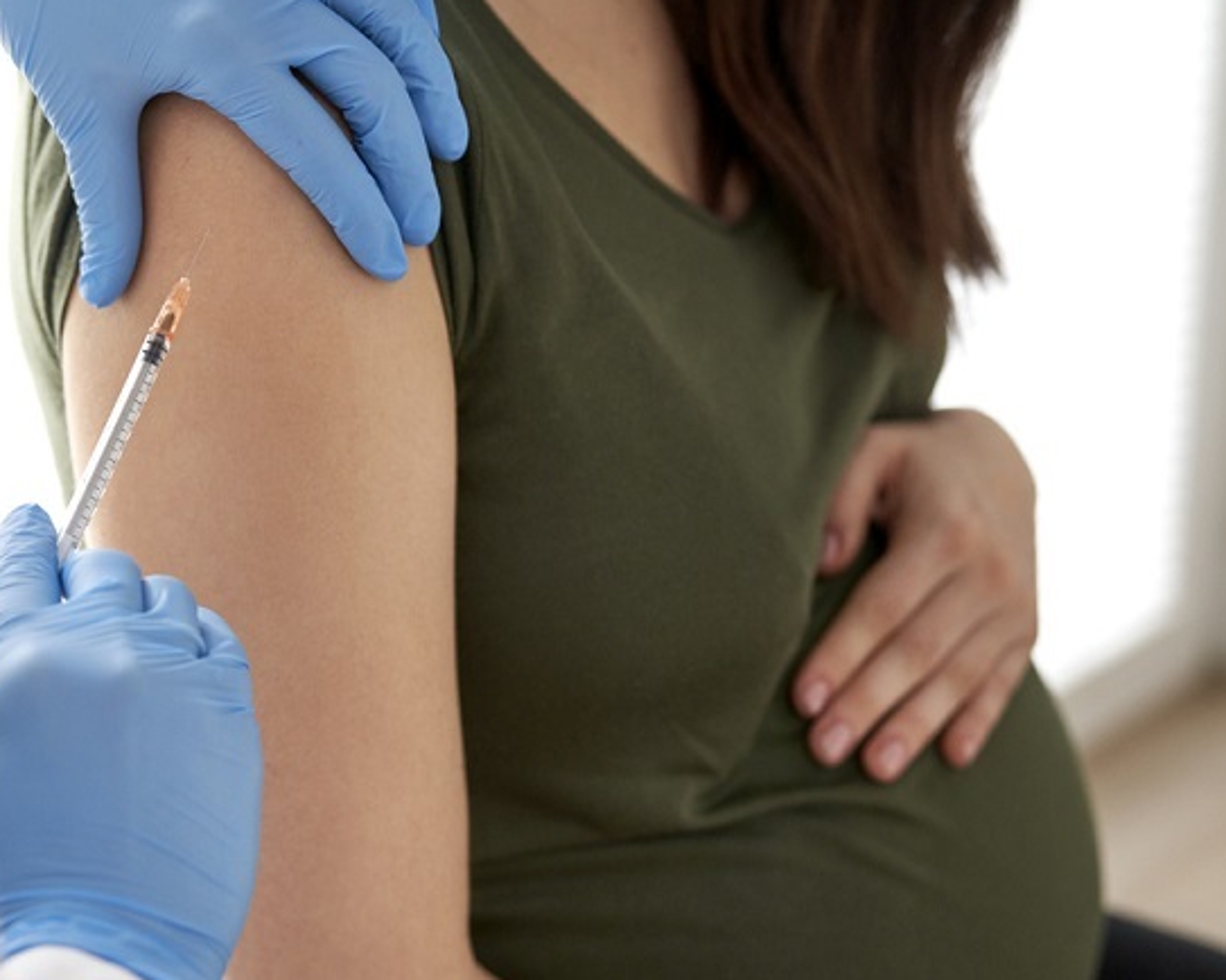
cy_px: 623
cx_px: 373
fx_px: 3011
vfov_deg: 18.5
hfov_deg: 22.9
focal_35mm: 83
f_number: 2.2
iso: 320
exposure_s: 1/125
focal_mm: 50
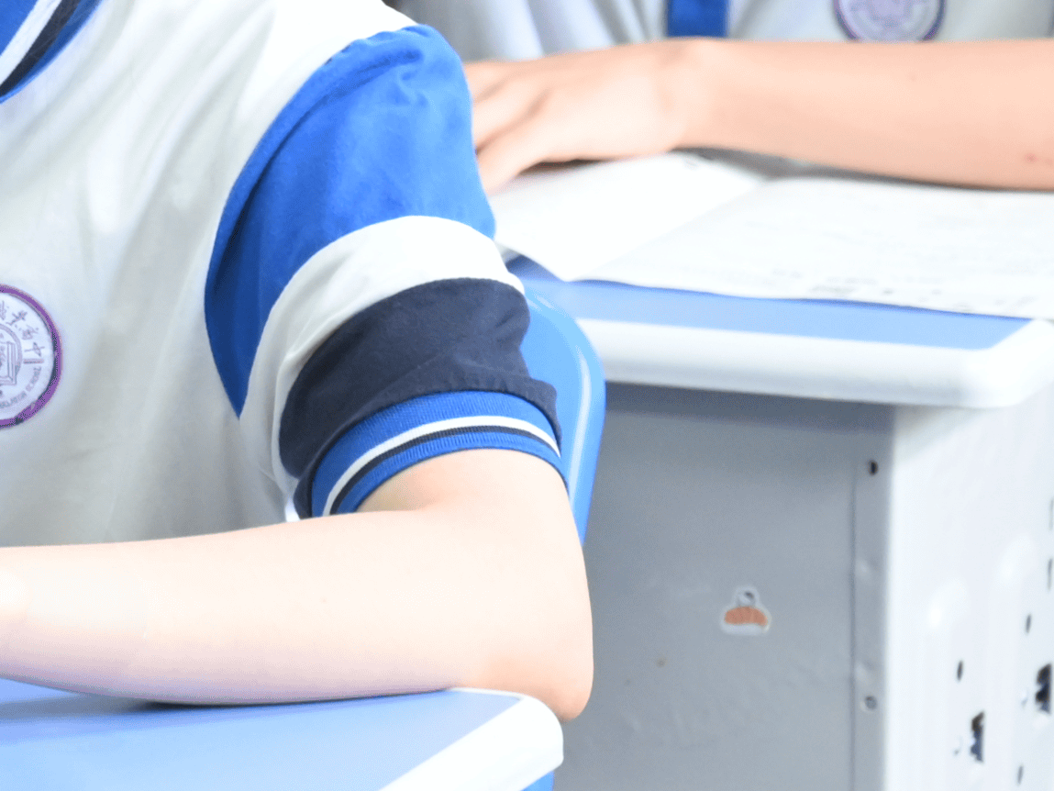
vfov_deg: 4.2
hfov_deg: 5.6
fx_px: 10658
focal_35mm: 350
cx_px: -286
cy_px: -65
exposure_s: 1/125
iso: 1600
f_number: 4
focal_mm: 70
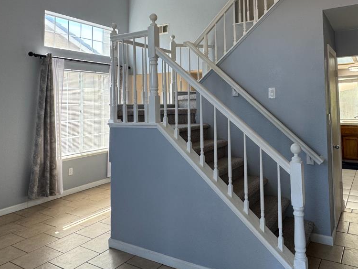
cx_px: 215
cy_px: 86
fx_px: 290
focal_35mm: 28
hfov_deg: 62.9
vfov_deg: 48.8
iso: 80
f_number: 2.2
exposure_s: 1/120
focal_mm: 2.22
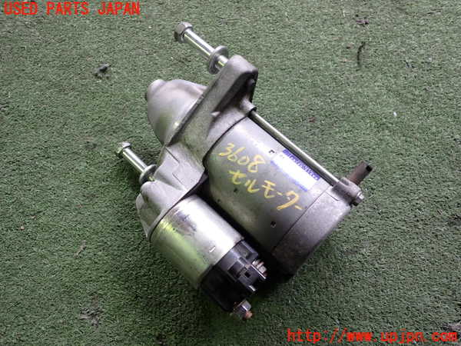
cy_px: 173
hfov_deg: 60.0
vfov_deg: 46.8
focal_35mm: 30
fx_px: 400
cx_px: 230
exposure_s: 1/30
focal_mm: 5.4
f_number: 2.3
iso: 200
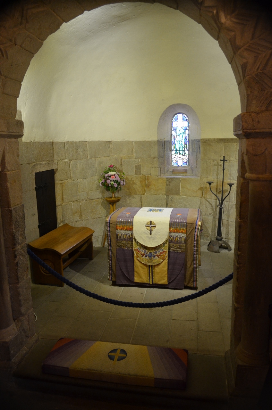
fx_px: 307
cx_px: 136
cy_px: 205
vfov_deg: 67.5
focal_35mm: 27
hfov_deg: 47.7
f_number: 3.5
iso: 1400
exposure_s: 1/30
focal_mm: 18
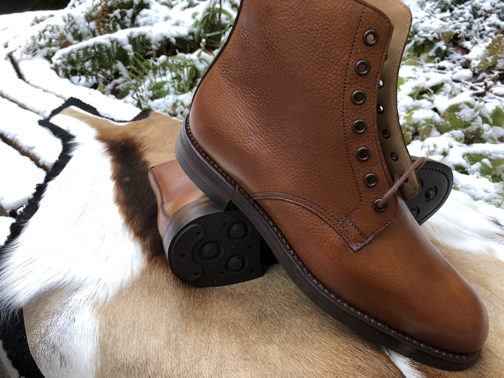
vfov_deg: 49.7
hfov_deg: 63.4
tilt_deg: -24.6
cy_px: 189
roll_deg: -6.1
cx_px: 252
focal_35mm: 28
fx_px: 408
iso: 40
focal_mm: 3.99
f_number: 1.8
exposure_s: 1/24
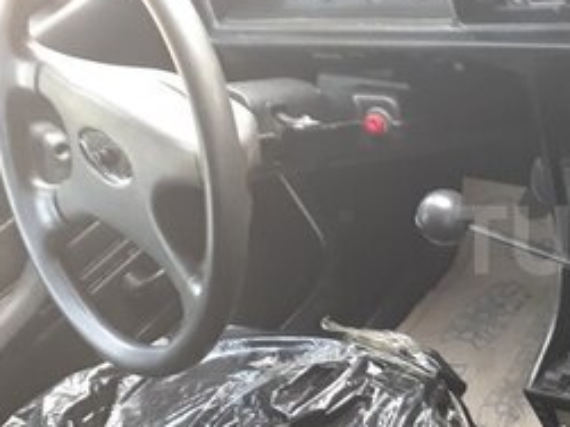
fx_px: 1169
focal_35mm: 71
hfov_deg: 24.7
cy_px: 240
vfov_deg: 20.7
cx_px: 688
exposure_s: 1/33
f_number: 1.9
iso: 125
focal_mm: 3.6
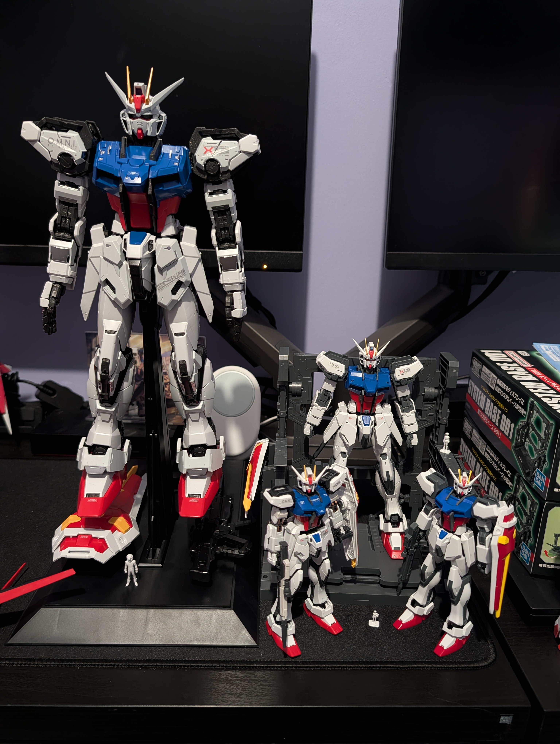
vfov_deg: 71.5
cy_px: 372
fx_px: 516
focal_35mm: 24
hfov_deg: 56.9
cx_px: 280
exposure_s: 1/24
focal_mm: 6.9
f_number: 1.68
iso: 524
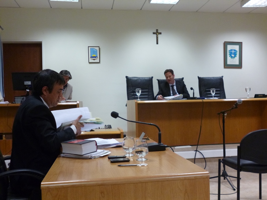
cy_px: 100
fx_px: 278
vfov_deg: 39.7
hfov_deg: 51.4
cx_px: 134
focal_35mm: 36
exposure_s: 1/60
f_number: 3.1
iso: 400
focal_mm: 6.4
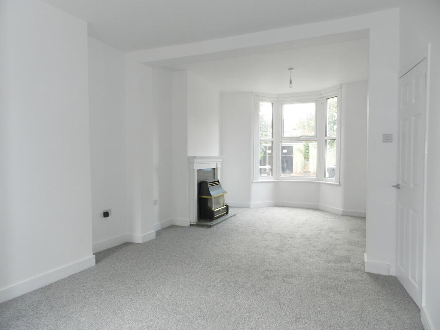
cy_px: 165
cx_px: 220
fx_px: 292
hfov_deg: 73.9
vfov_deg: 58.9
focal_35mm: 23
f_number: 3.4
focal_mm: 4
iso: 160
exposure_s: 1/50
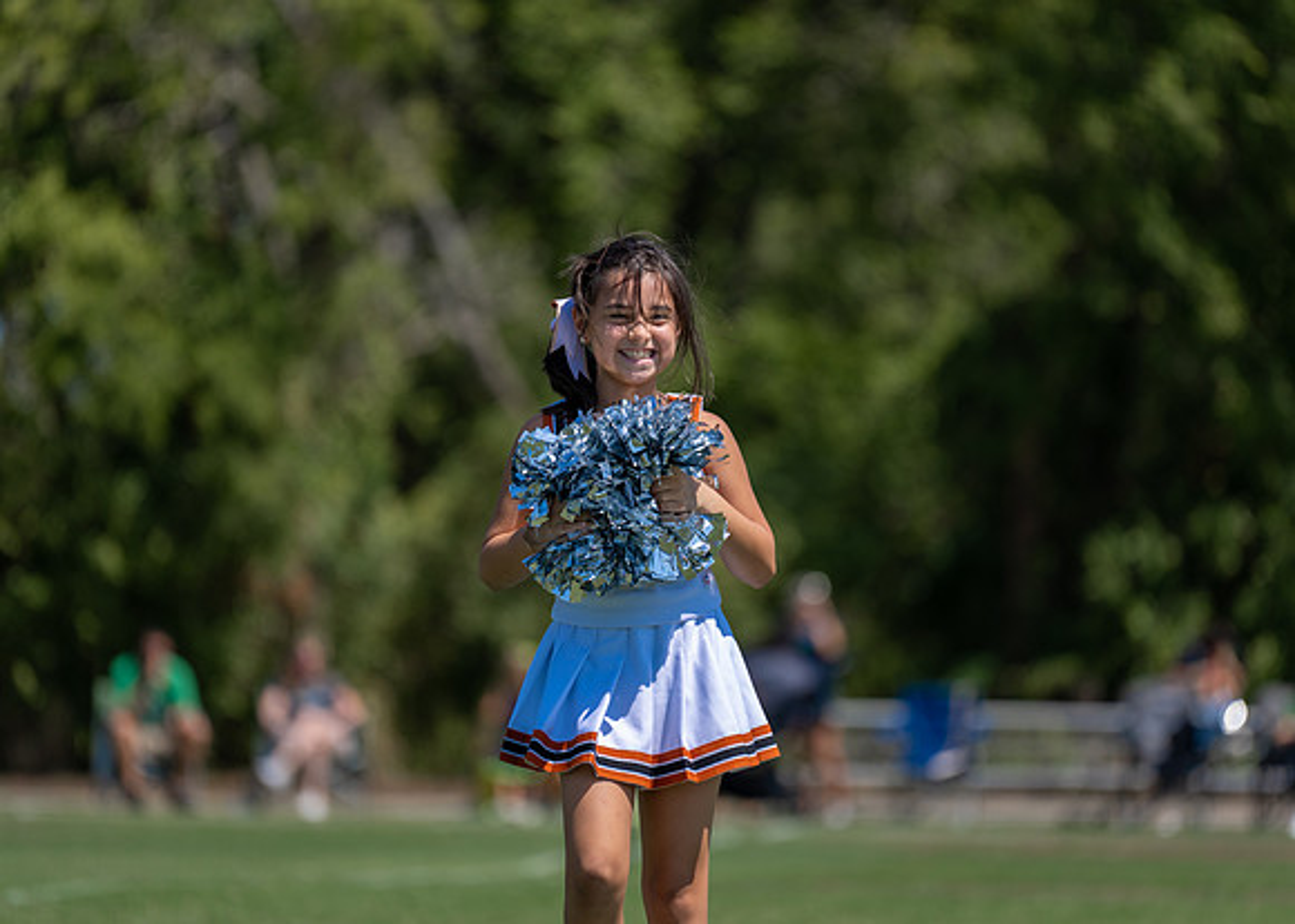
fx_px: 7851
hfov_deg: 9.4
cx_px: 648
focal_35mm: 214
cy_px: 462
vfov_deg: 6.7
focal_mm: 200
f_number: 2.8
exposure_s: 1/2000
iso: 100
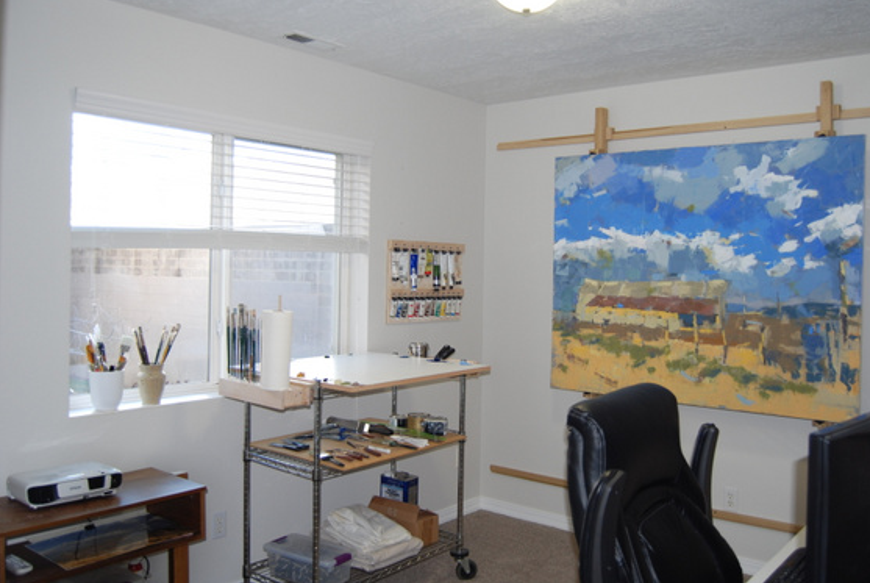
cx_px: 475
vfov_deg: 42.4
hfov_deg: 60.1
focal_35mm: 31
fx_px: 750
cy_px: 267
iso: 200
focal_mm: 18
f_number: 3.5
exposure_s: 1/60
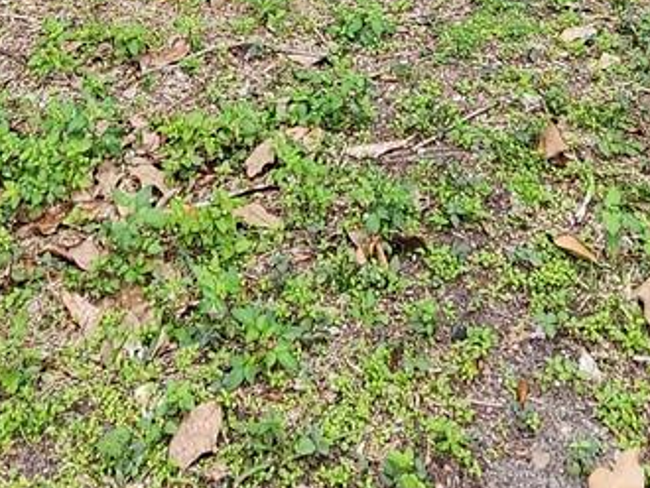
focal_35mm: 63
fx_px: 1184
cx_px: 262
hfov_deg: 30.6
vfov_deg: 16.7
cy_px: -518
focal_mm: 2.2
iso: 100
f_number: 2.2
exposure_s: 1/120
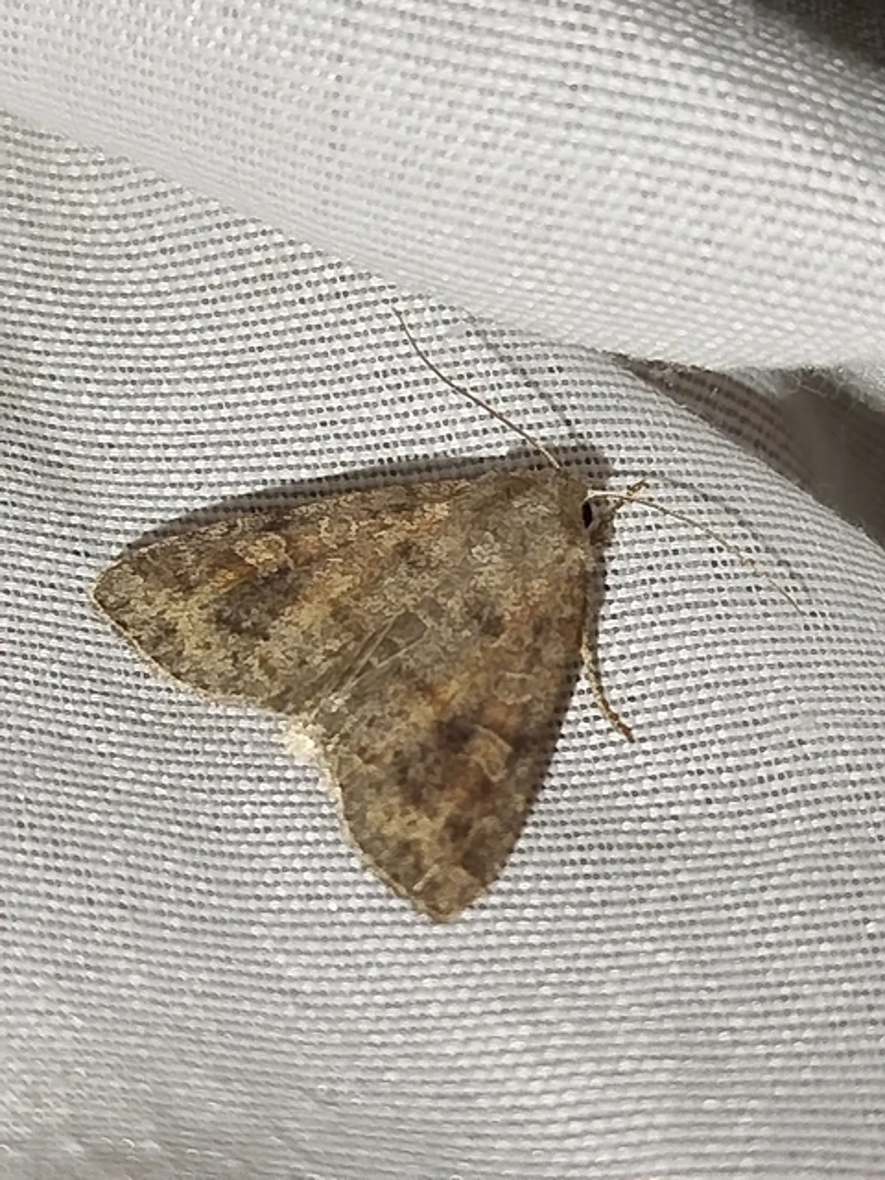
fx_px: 3341
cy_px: 590
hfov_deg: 15.1
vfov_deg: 20.0
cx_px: 442
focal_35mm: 98
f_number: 1.7
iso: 80
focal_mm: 5.31
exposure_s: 1/50
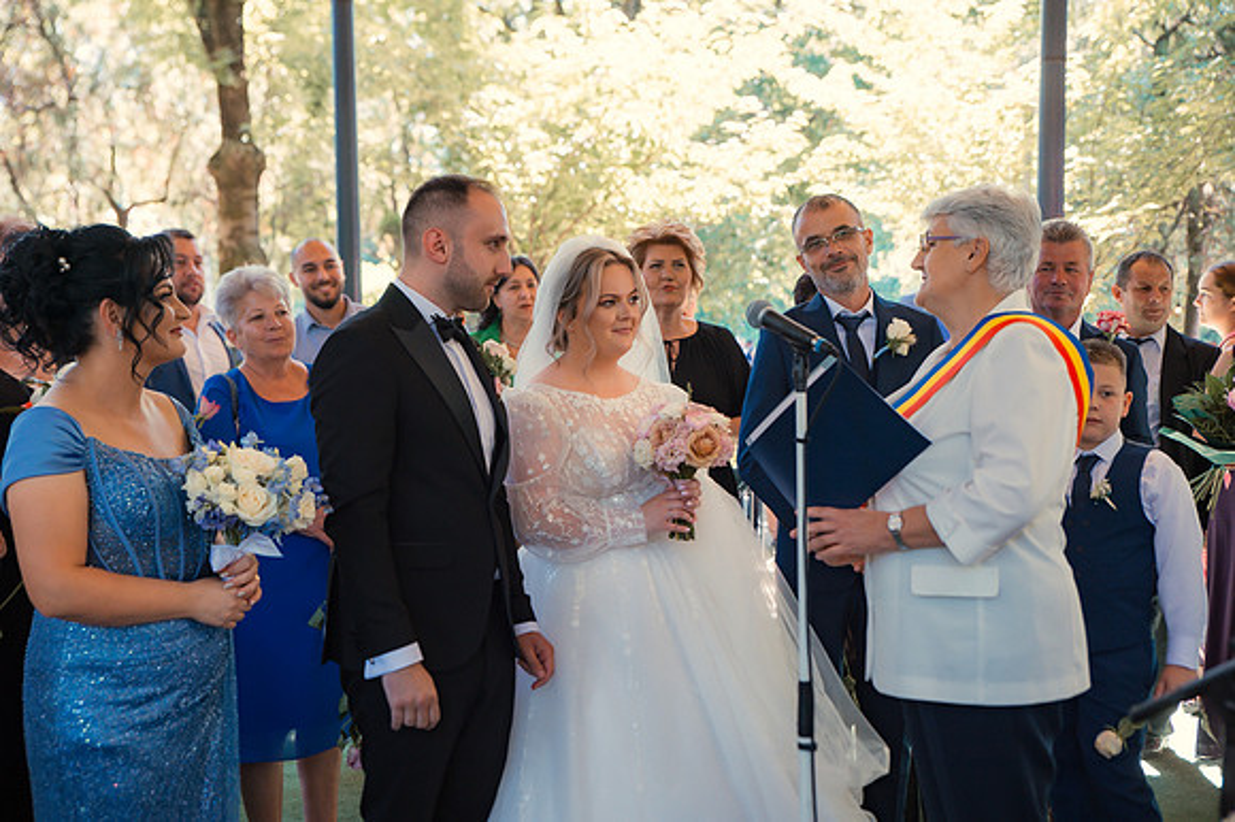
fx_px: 1646
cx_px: 618
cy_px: 411
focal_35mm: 48
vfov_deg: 28.0
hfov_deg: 41.1
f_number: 3.5
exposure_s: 1/125
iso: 500
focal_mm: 48
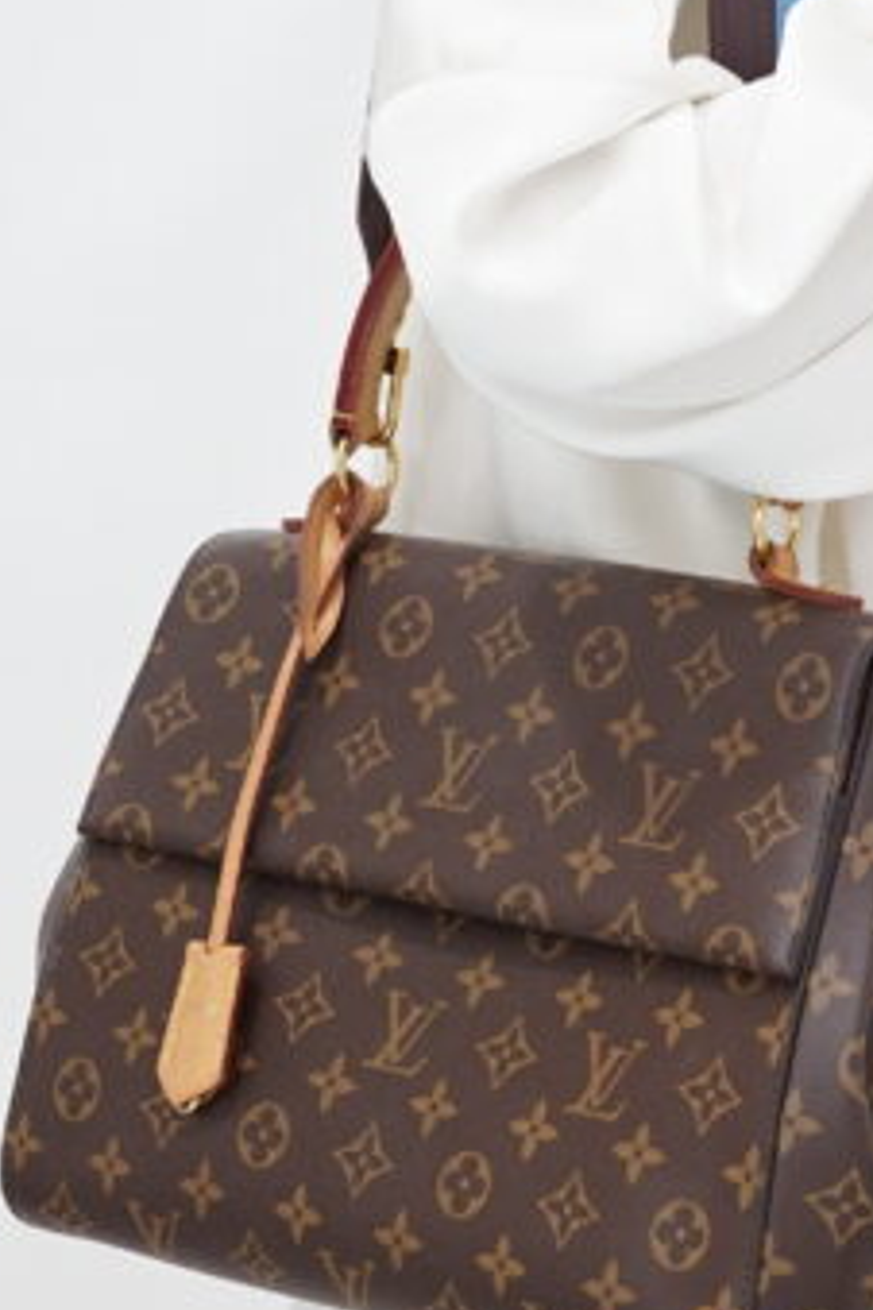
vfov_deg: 13.6
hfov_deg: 9.1
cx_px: 763
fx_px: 5492
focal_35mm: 151
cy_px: 719
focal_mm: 50
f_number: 6.3
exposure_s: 1/8
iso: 640
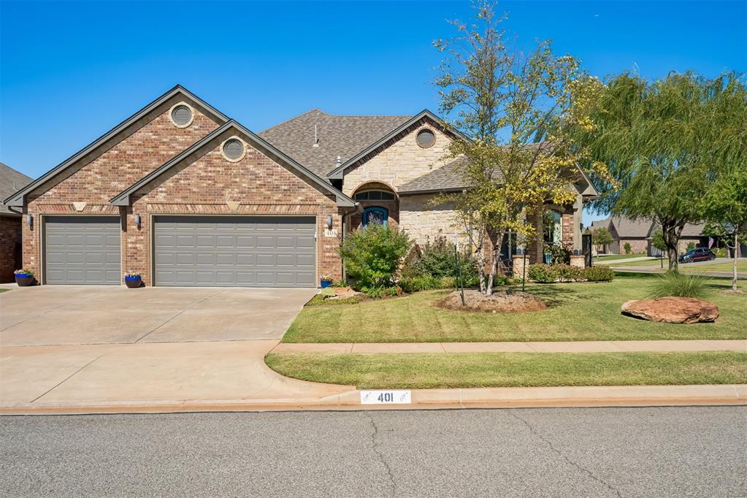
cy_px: 249
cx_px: 374
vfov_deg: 41.1
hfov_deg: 58.7
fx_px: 664
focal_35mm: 32
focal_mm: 32
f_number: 8
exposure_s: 1/1250
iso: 200
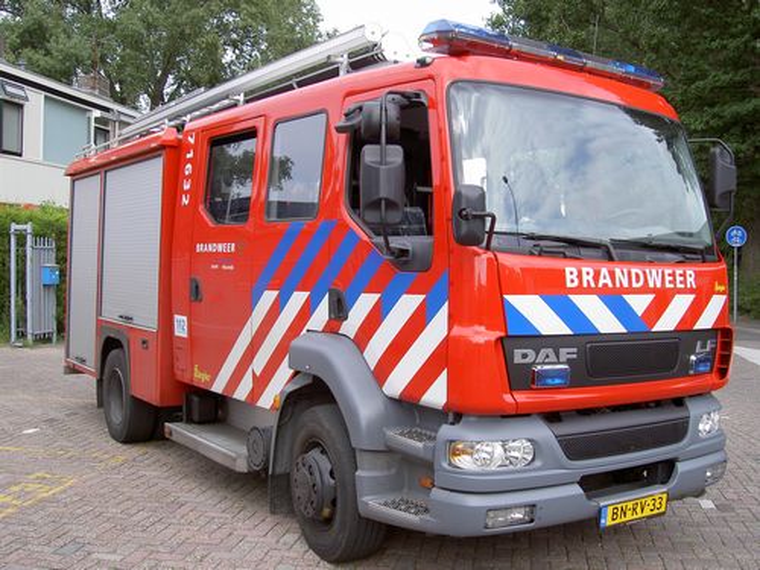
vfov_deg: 36.8
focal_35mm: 39
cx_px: 380
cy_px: 285
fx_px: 856
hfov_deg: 47.9
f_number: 4.7
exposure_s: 1/164
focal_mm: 8
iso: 100
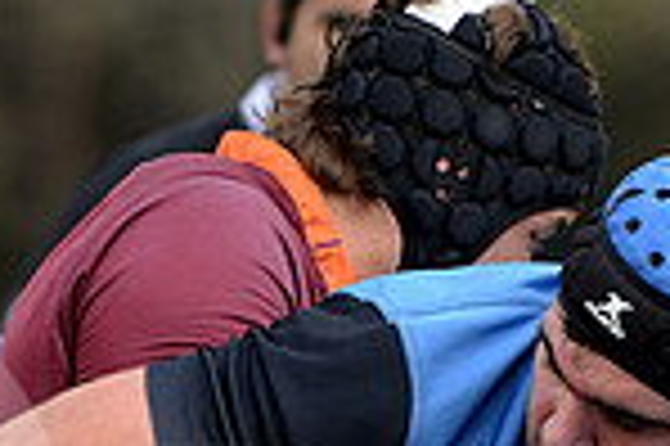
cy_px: 579
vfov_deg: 1.8
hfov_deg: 2.6
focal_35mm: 779
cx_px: 517
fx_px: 14482
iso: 320
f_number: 2.8
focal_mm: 200
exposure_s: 1/1250
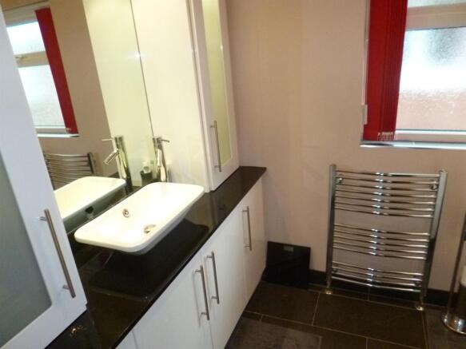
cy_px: 174
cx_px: 233
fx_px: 323
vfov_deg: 56.8
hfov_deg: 71.6
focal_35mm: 24
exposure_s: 1/60
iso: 400
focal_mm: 4.3
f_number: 2.5
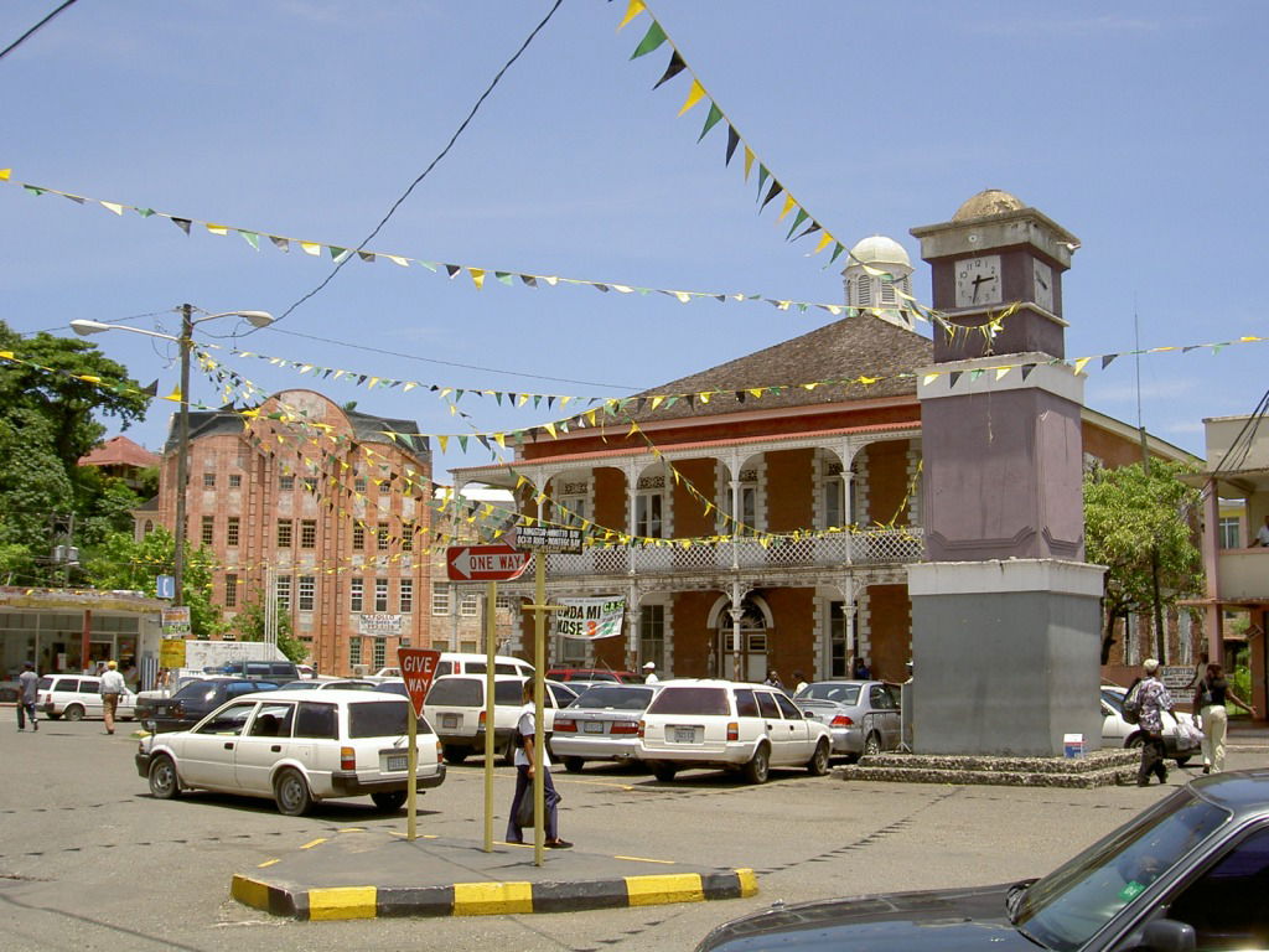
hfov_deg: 47.9
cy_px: 476
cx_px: 634
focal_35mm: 39
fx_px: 1430
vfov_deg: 36.8
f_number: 4.7
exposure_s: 1/714
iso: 100
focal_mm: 8
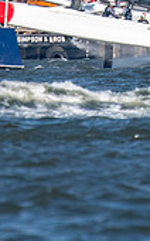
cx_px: 145
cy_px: -71
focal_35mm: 2577
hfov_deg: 0.5
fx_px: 16884
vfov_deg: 0.8
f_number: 5.6
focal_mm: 420
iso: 500
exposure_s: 1/3200
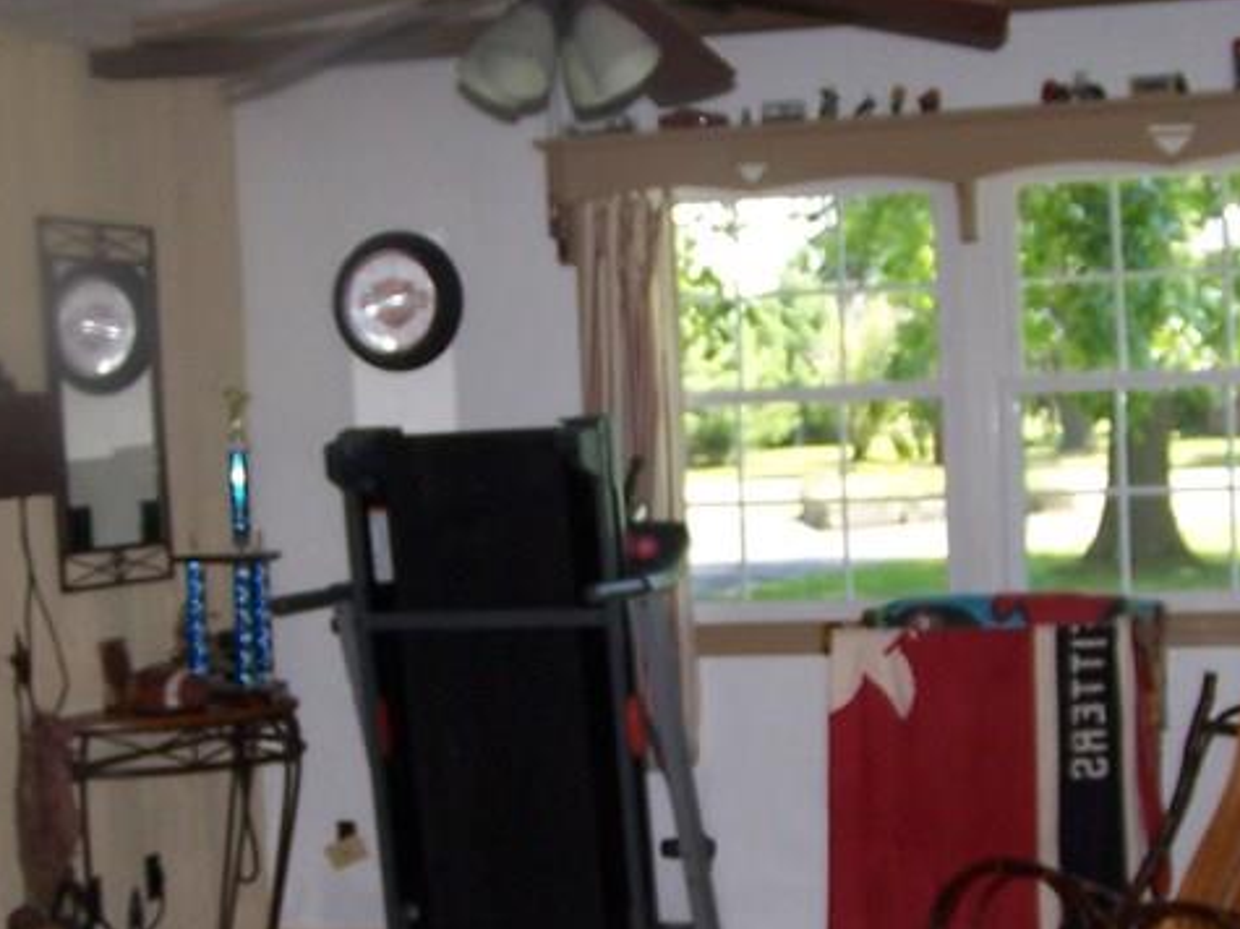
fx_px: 2937
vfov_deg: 17.9
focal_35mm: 82
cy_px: 600
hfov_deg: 23.8
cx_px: 637
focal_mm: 6.3
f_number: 2.8
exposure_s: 1/60
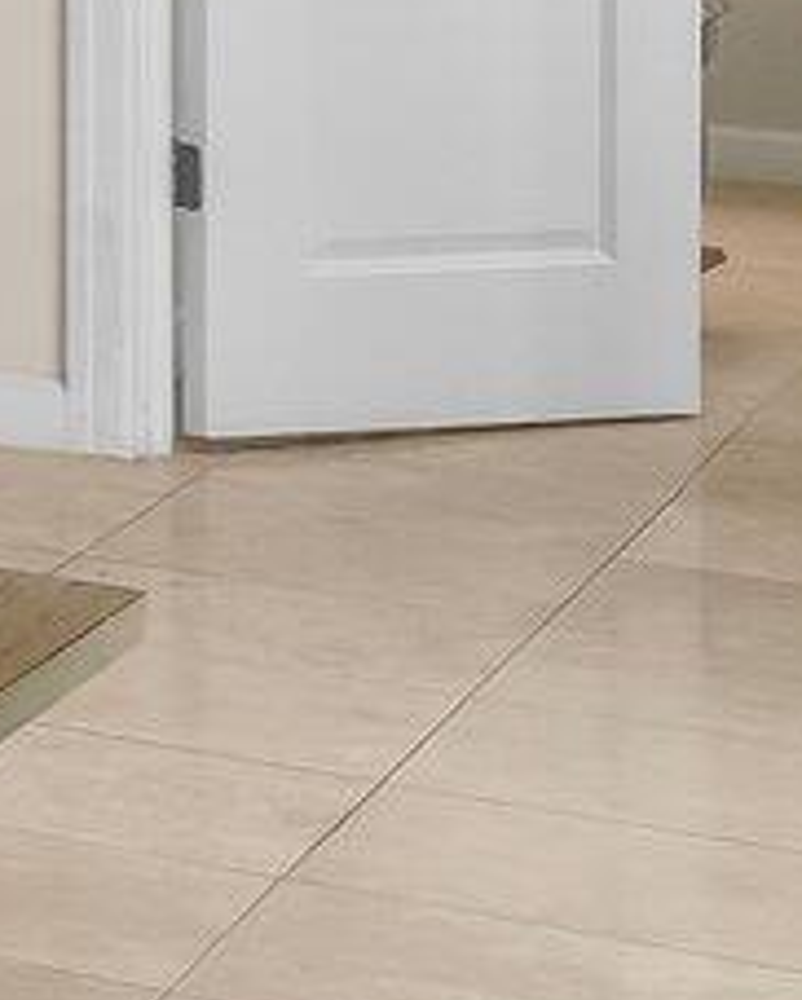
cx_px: -2944
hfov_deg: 6.7
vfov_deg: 12.5
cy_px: -509
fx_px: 4317
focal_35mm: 146
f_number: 8
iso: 400
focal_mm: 17.2
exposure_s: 1/10
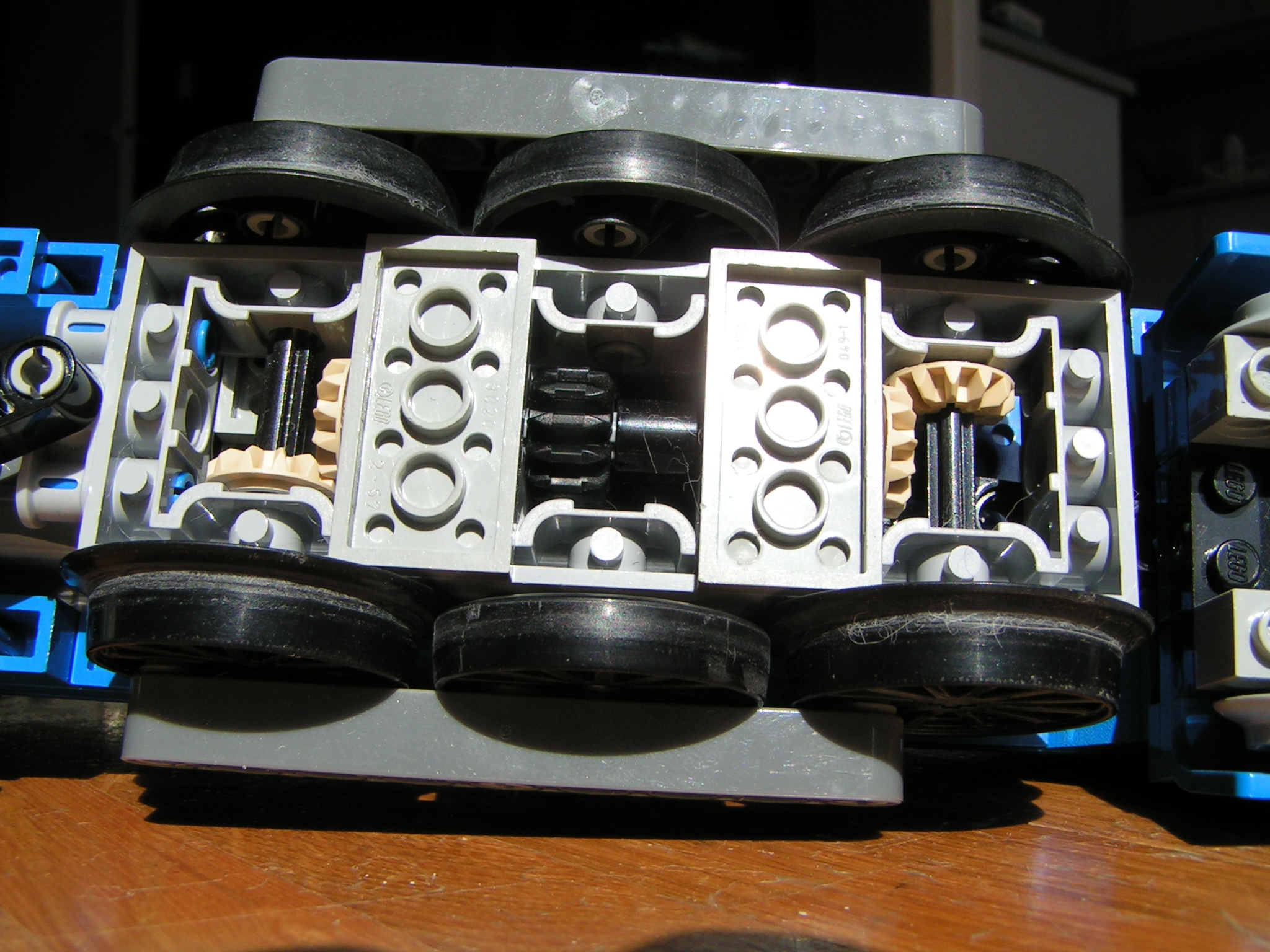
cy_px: 476
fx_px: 1394
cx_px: 635
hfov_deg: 49.0
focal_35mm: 38
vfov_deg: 37.7
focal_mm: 5.8
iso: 50
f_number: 5.6
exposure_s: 1/320
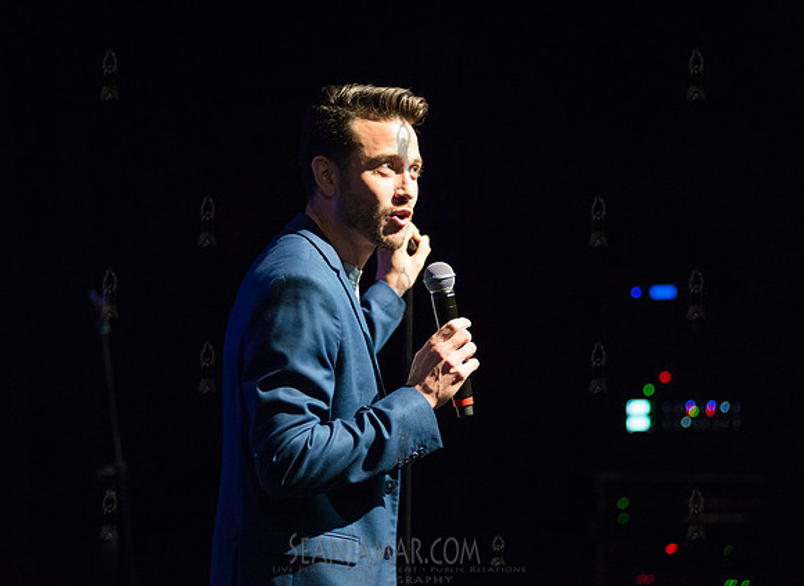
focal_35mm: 127
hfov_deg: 15.6
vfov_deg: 11.4
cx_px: 364
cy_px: 293
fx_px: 2931
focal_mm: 120
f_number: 2.8
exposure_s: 1/400
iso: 4000
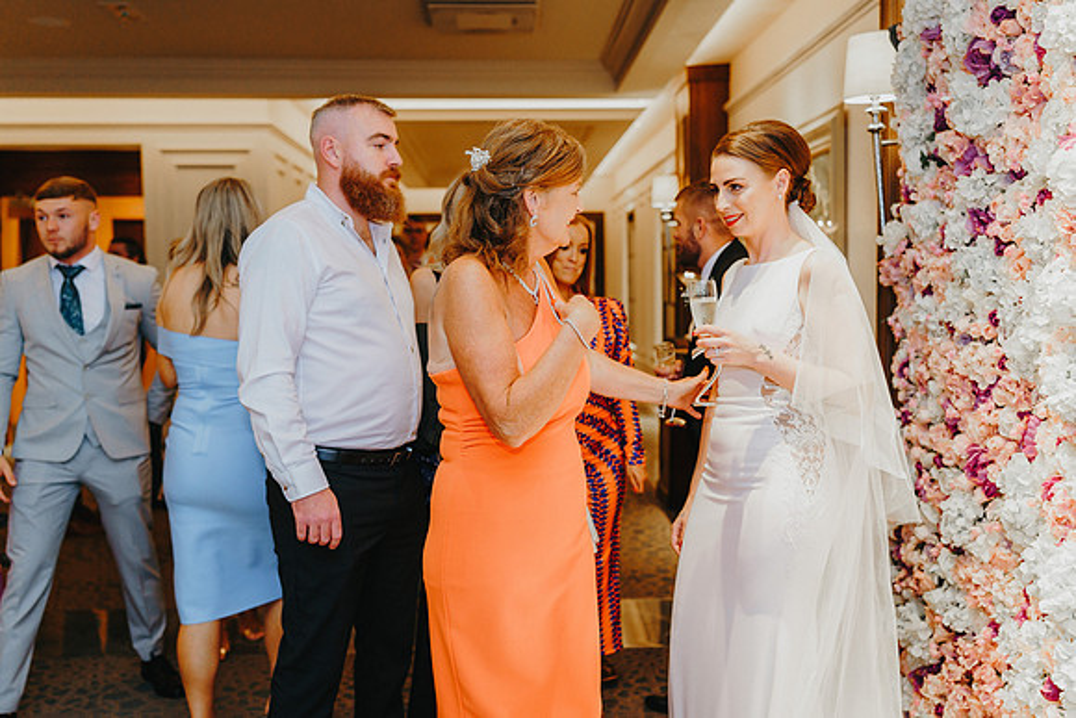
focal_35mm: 36
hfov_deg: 53.5
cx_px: 538
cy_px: 359
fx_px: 1067
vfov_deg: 37.2
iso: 640
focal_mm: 35
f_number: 2.2
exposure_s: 1/200
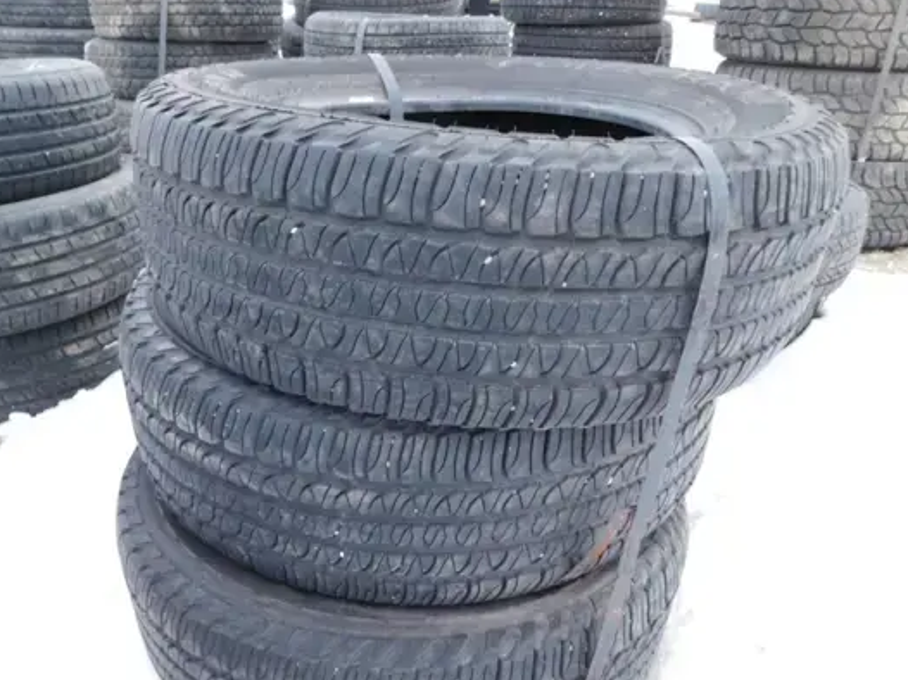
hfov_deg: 63.3
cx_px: 409
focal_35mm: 28
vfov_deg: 49.4
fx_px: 734
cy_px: 406
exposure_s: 1/30
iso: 400
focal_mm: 4
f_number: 3
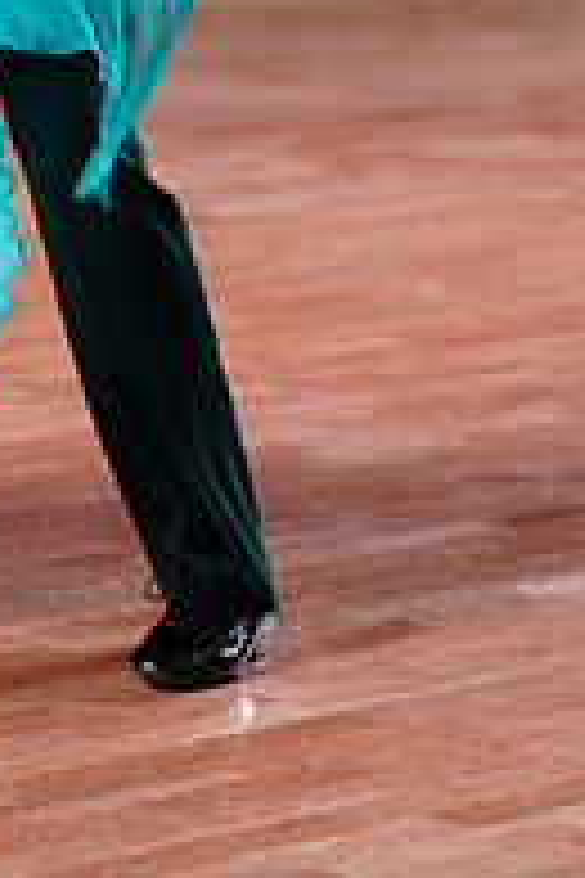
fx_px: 5070
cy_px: -302
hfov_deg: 6.6
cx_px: -124
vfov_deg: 9.7
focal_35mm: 208
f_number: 2.8
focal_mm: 70
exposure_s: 1/400
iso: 1600
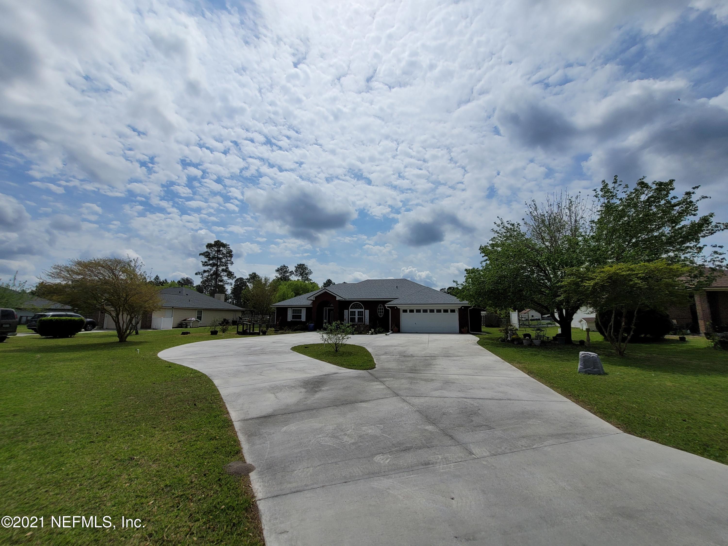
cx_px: 364
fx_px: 273
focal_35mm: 13
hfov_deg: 106.2
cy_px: 273
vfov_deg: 89.9
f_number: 2.2
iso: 64
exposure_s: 1/7394
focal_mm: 2.2
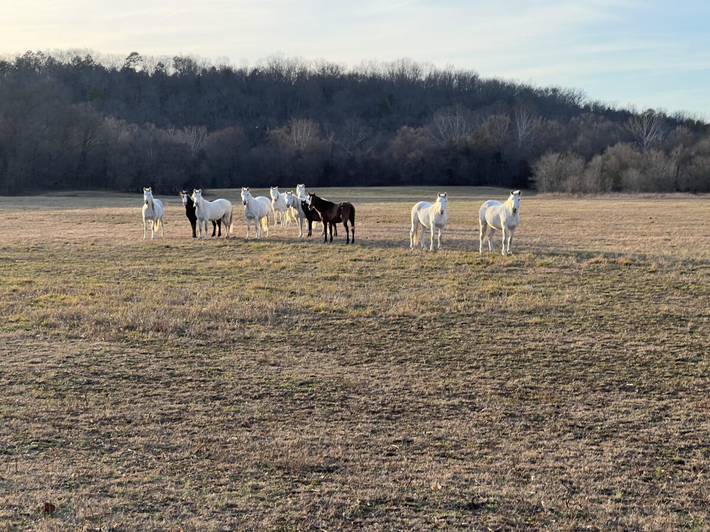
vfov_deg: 19.1
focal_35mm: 77
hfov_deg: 25.3
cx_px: 355
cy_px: 266
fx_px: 1579
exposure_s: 1/251
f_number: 2.8
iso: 32
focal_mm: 9
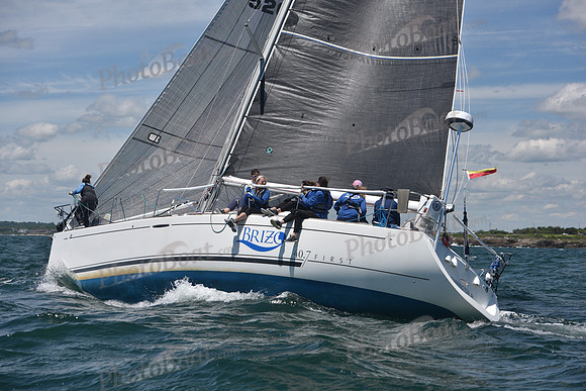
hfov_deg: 28.8
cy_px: 196
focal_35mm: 70
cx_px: 293
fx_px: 1140
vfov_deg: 19.5
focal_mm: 70
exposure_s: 1/1000
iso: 200
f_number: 5.6
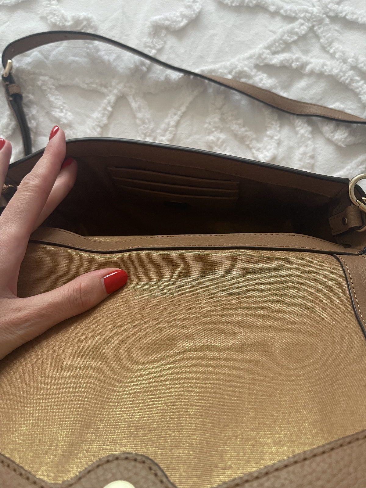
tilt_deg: -78.5
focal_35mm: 25
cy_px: 244
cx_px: 183
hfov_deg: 54.9
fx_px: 352
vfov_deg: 69.4
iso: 500
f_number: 1.6
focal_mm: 5.1
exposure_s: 1/60
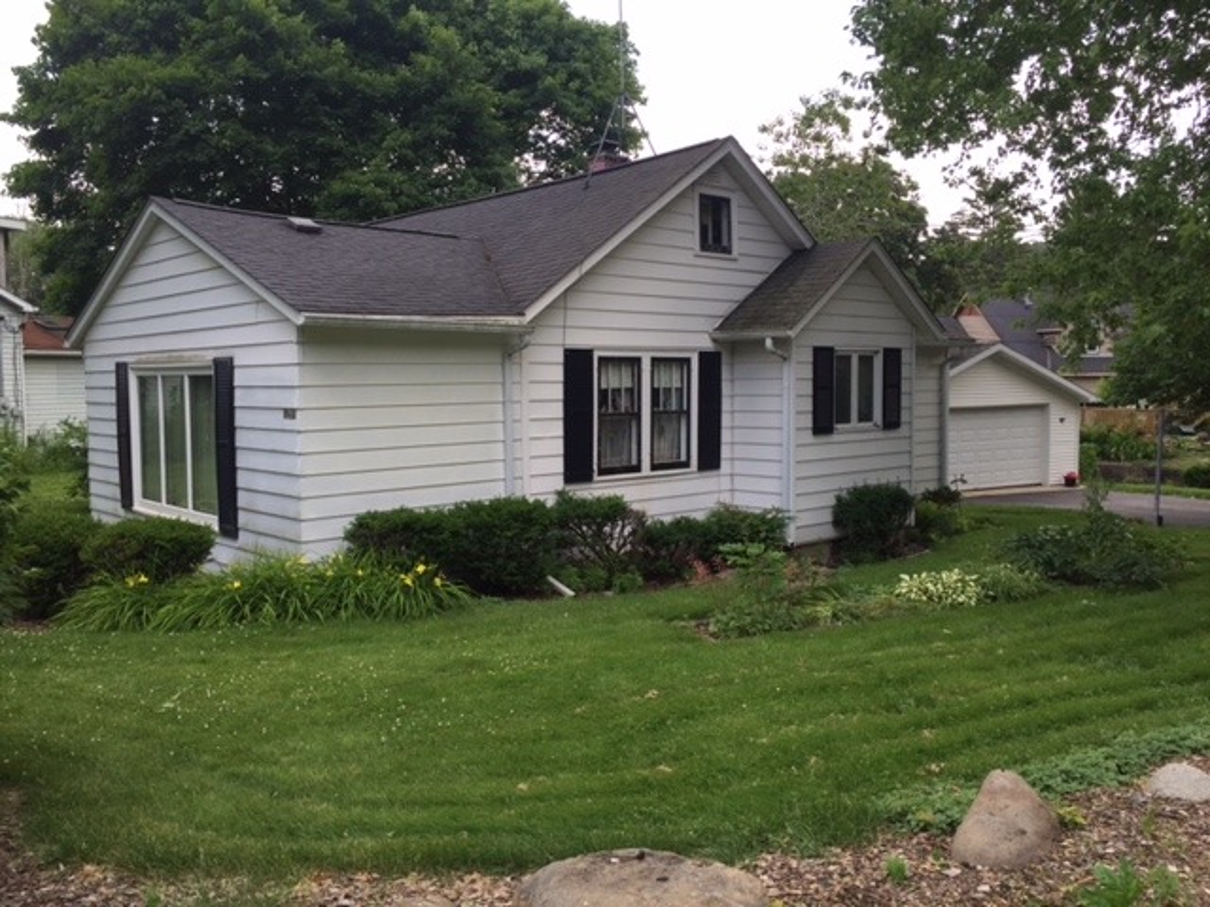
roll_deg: +1.4
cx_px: 605
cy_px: 454
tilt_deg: -4.0
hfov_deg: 61.7
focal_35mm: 29
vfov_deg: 48.2
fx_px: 1014
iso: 32
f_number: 2.2
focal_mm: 4.15
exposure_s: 1/373
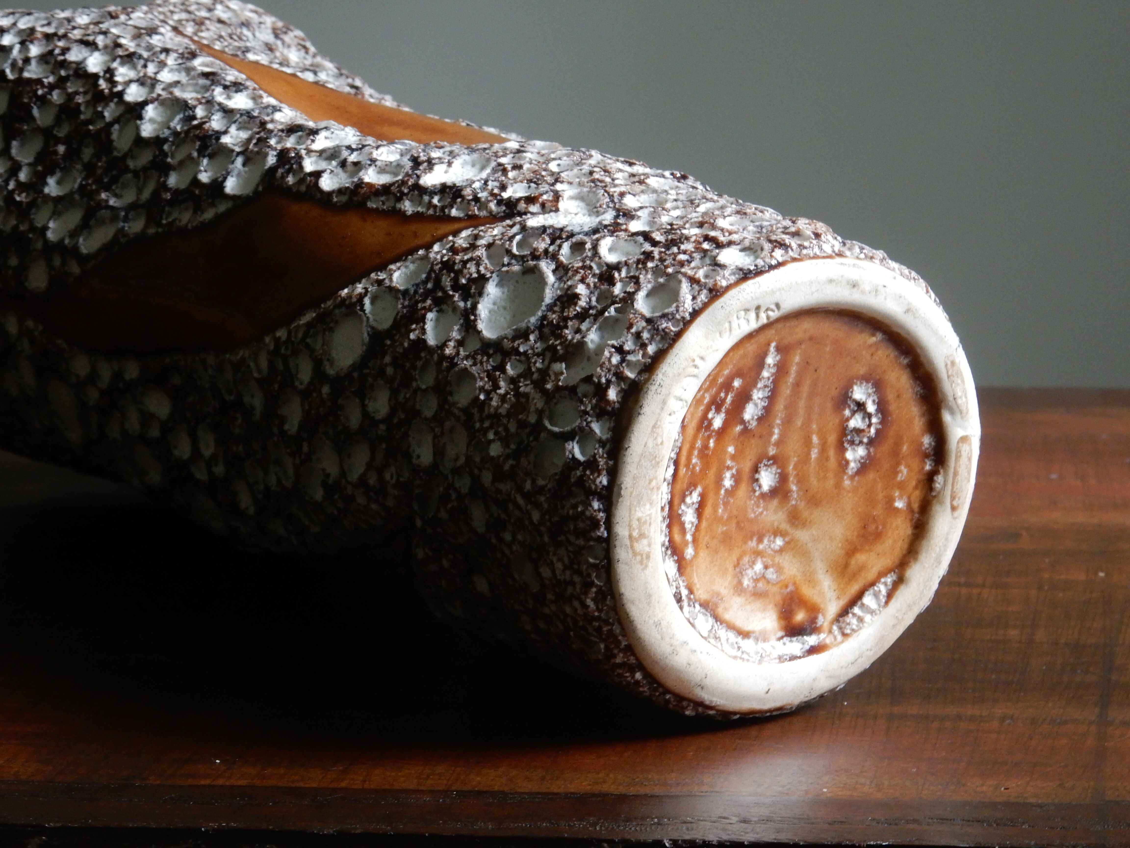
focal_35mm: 117
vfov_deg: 12.7
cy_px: 424
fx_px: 3819
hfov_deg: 16.8
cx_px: 565
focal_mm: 20.9
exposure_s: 1/25
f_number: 5.6
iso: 400
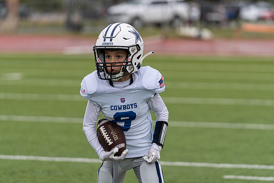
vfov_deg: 7.2
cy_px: 92
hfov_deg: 10.8
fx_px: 1454
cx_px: 137
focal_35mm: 191
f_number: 3.5
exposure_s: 1/1250
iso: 250
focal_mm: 191
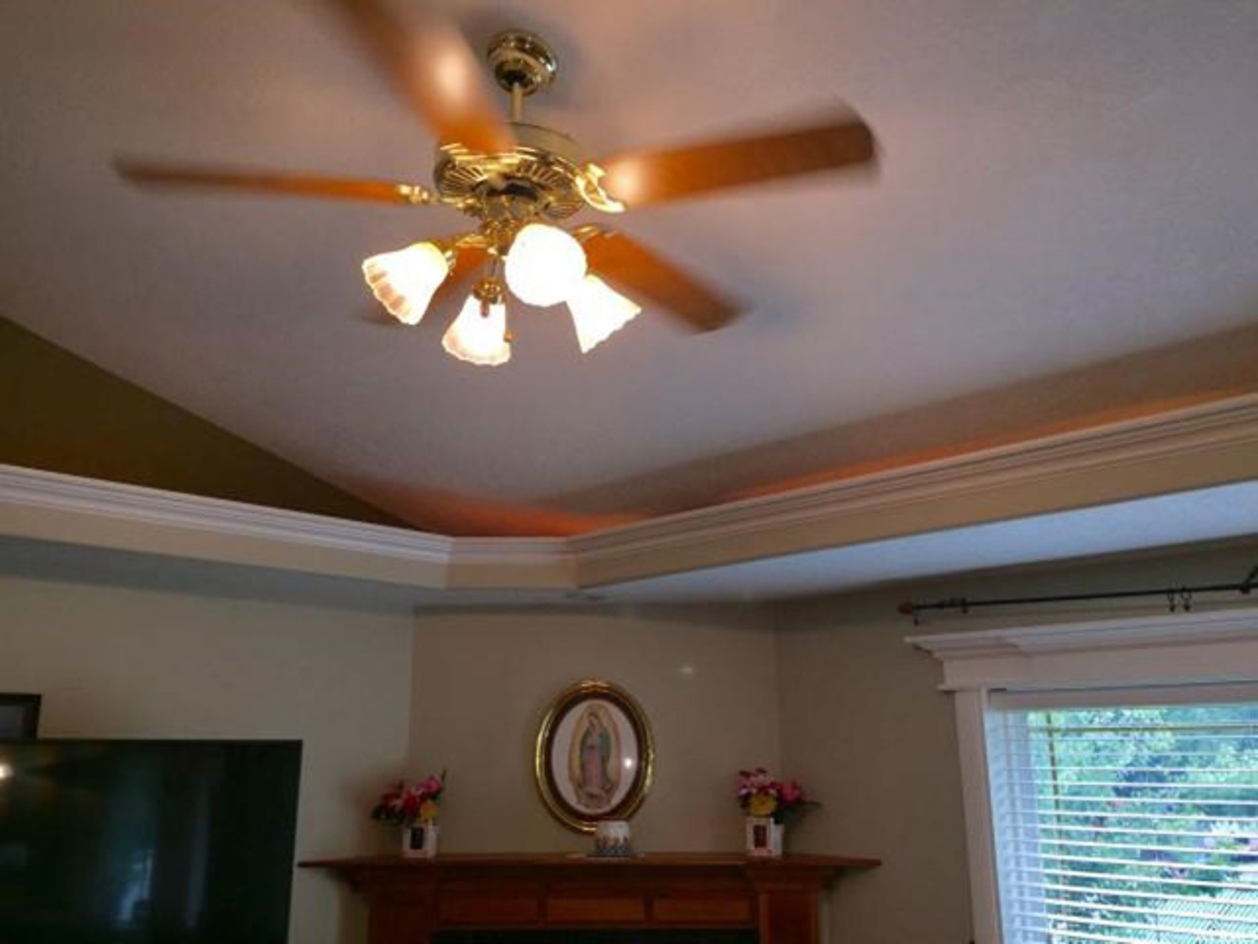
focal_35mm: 29
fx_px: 1054
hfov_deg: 61.7
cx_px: 629
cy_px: 472
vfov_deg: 48.2
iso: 32
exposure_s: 1/78
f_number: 2.2
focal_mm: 4.15
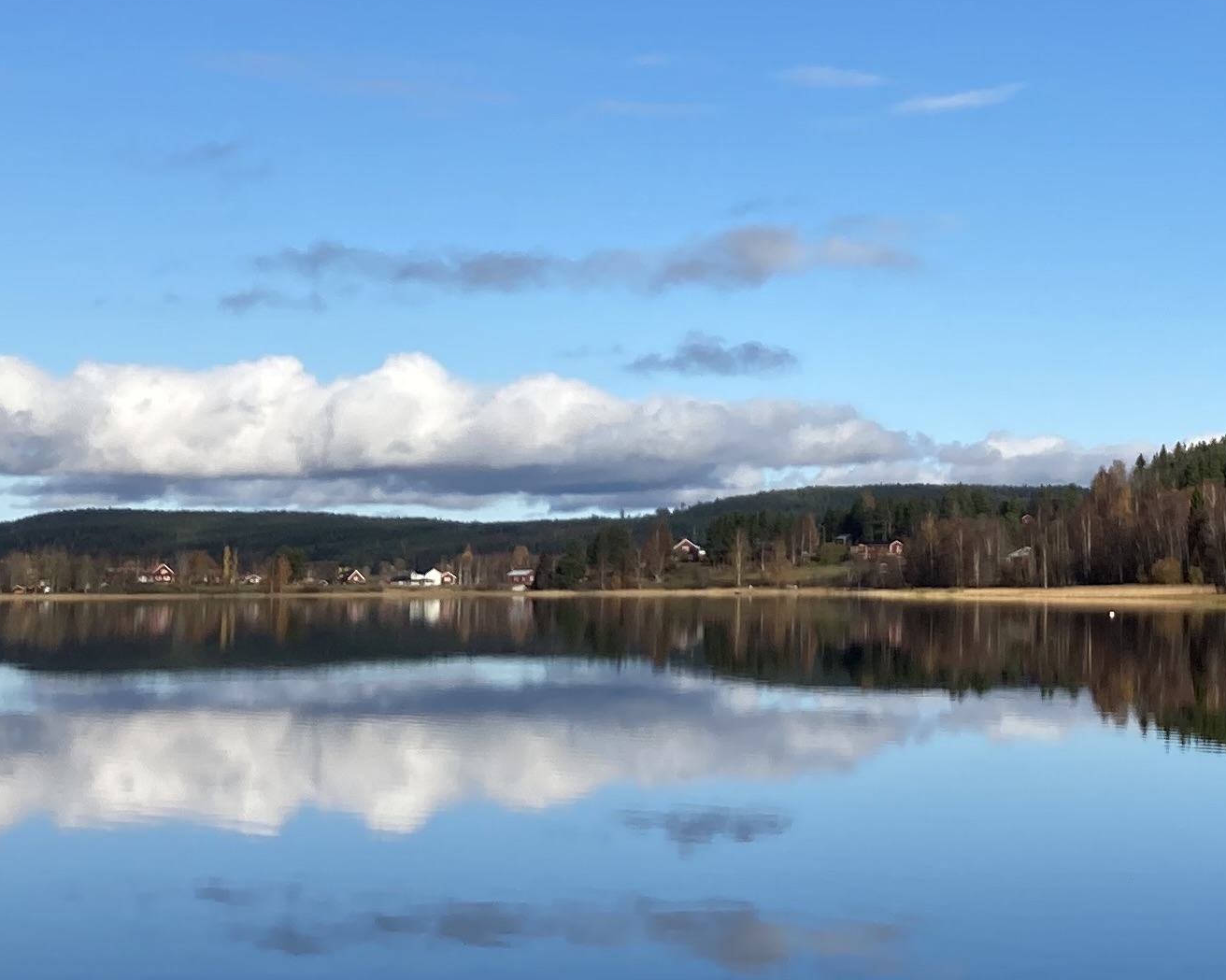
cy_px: 113
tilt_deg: +9.6
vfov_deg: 18.0
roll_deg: -0.4
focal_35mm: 84
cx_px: 1045
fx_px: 3047
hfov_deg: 22.3
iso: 20
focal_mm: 3.99
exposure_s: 1/2667
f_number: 1.8
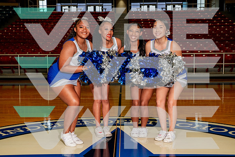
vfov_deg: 28.1
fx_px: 313
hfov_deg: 41.1
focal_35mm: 48
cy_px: 78
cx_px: 118
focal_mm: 48
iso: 800
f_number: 7.1
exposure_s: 1/320
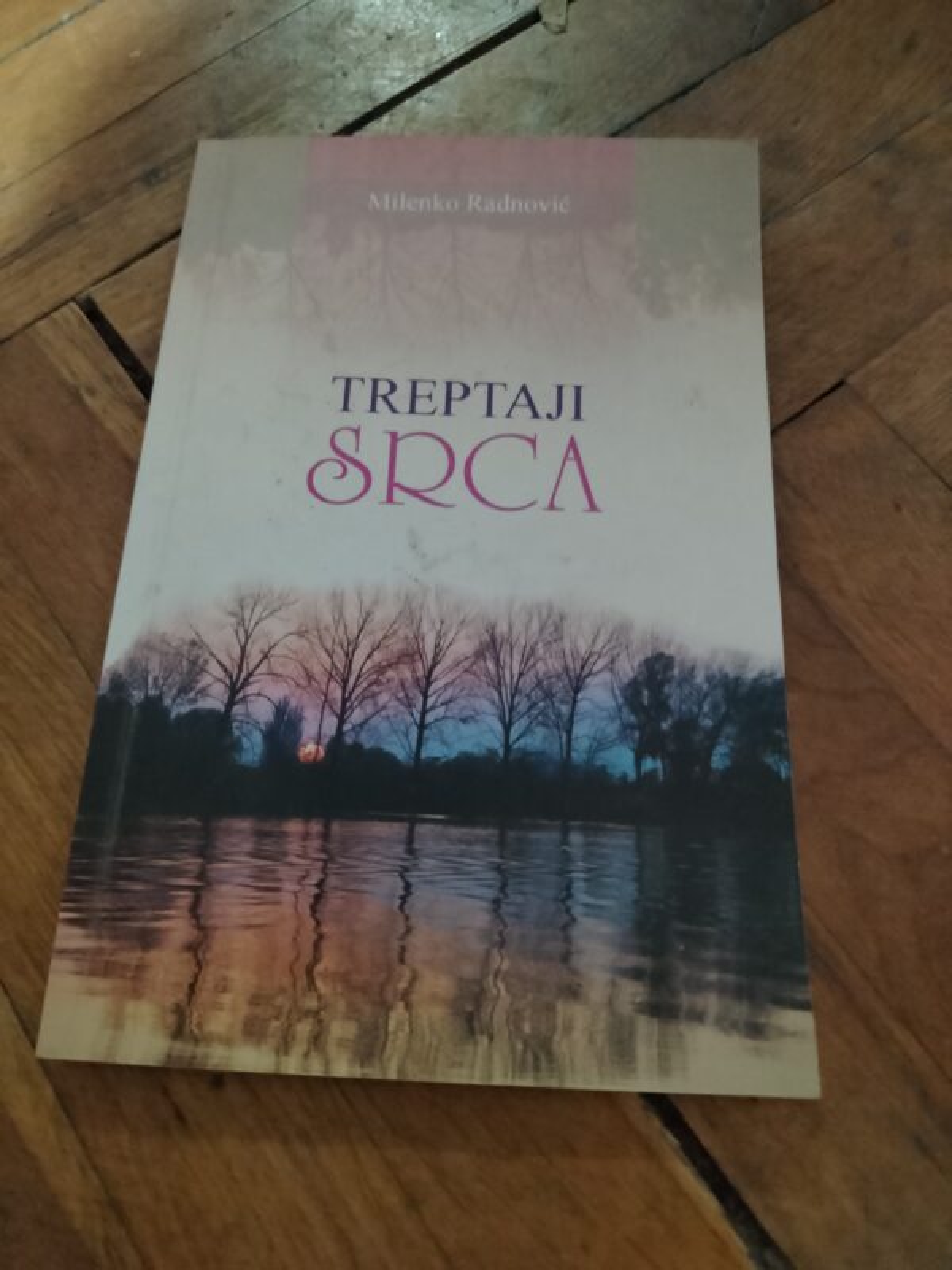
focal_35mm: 24
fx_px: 880
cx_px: 476
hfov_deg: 56.8
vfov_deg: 71.6
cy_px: 635
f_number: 1.75
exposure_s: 1/20
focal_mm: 5.25
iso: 5869
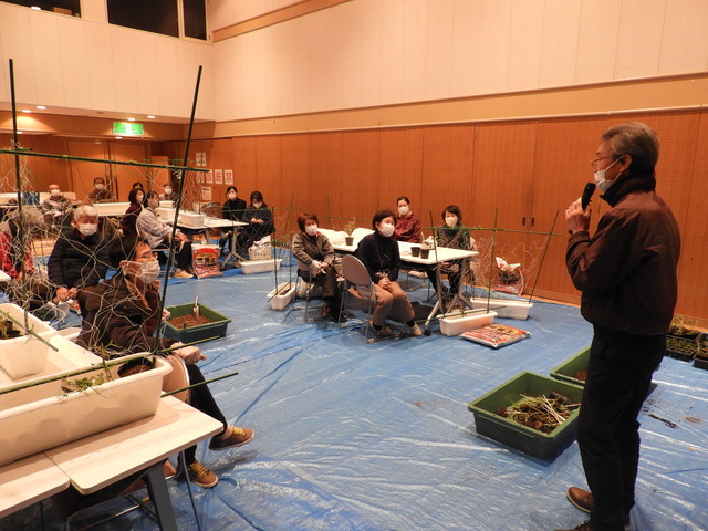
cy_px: 266
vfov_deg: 56.8
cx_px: 354
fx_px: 491
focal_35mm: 24
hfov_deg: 71.6
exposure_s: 1/30
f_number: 3.3
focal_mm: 4.3
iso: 360
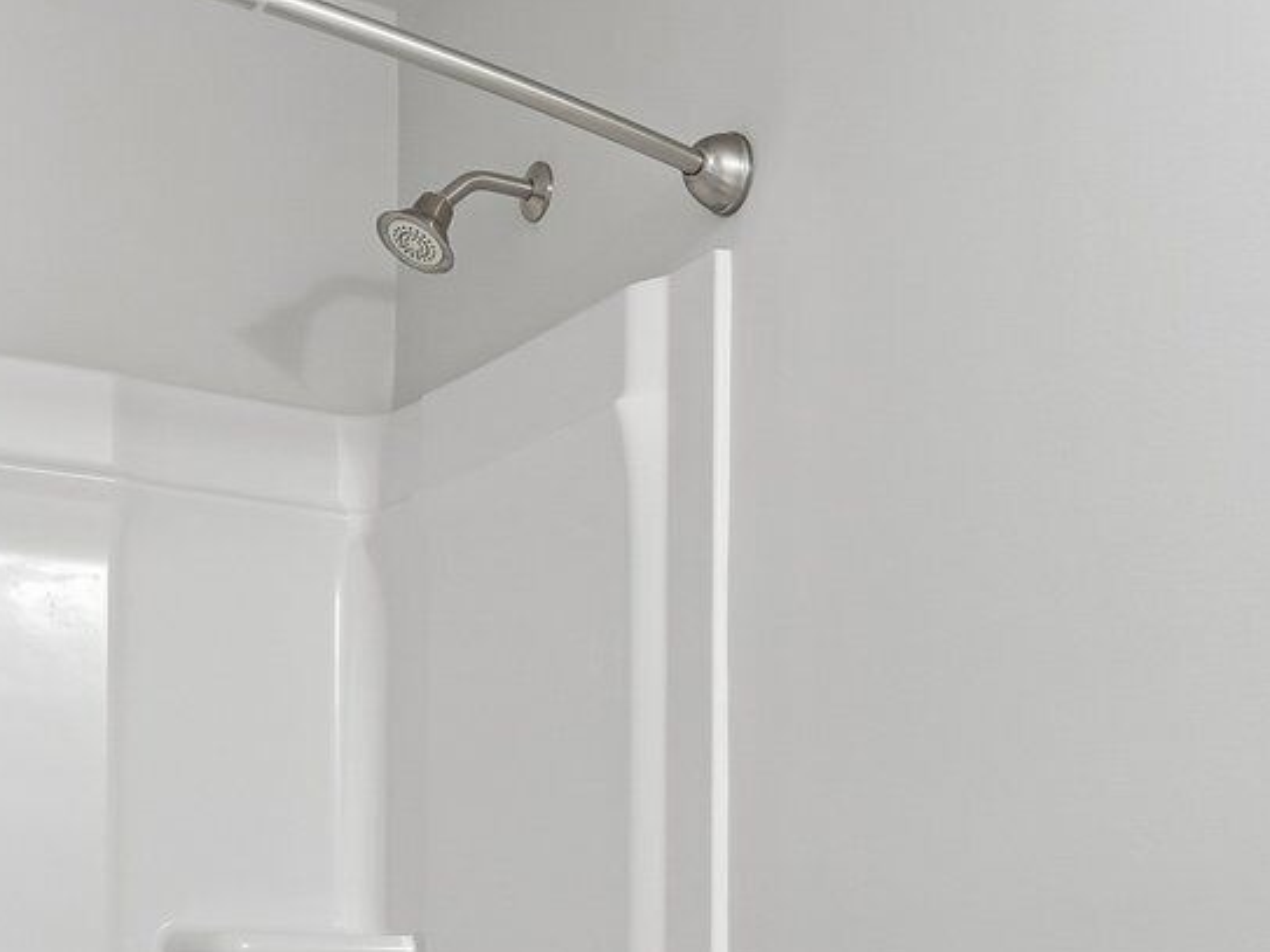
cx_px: 755
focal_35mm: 58
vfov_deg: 23.8
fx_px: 2127
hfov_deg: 33.1
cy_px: 1009
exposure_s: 1/30
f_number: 8
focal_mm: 16
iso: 800
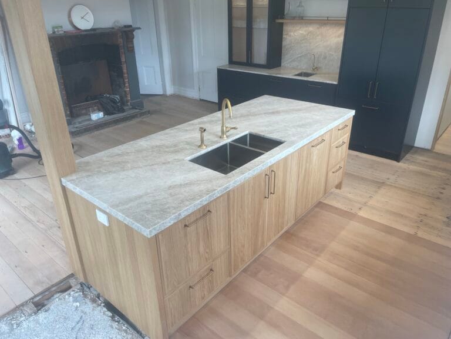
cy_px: 170
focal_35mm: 26
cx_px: 226
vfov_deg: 53.1
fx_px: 339
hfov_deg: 67.3
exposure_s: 1/100
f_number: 1.6
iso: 64
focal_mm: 4.2
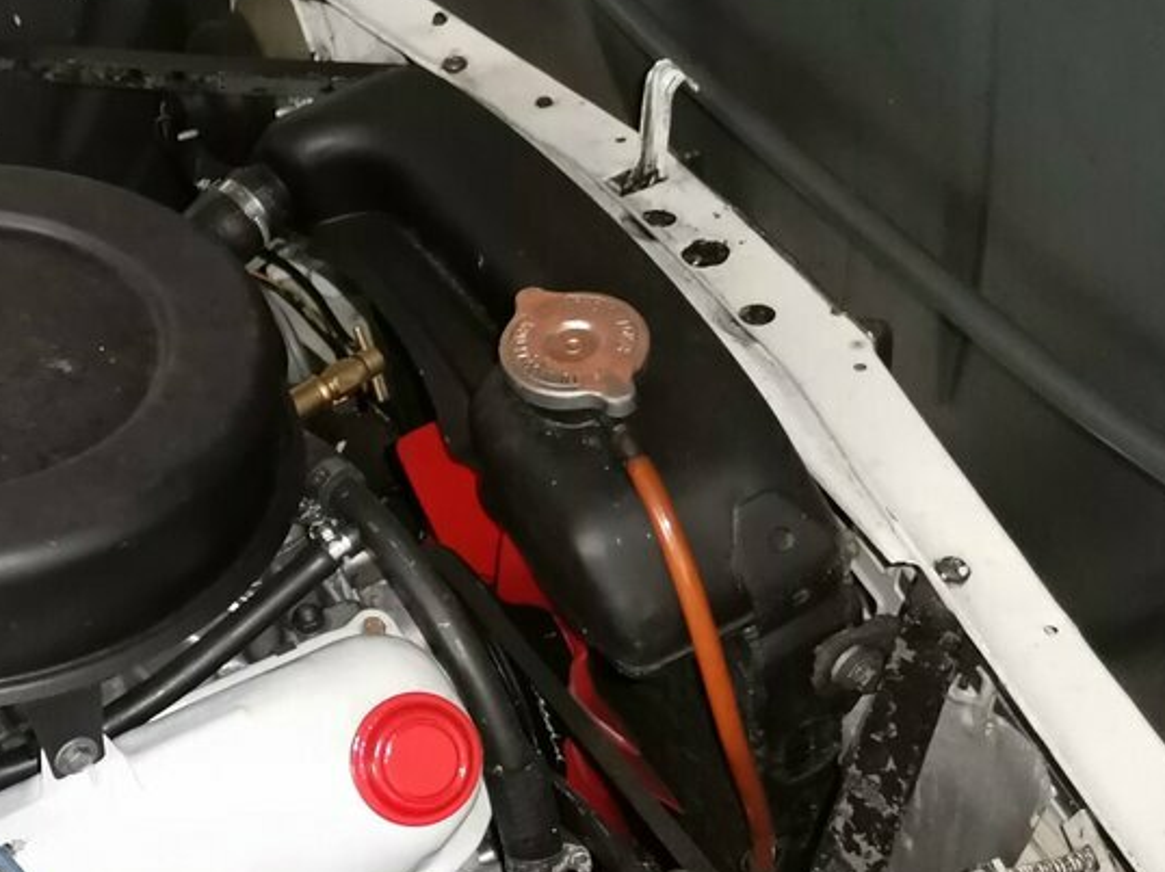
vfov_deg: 25.1
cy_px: 595
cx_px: 106
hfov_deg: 31.6
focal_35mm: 58
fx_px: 1951
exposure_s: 1/20
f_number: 1.8
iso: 2500
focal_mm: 4.75
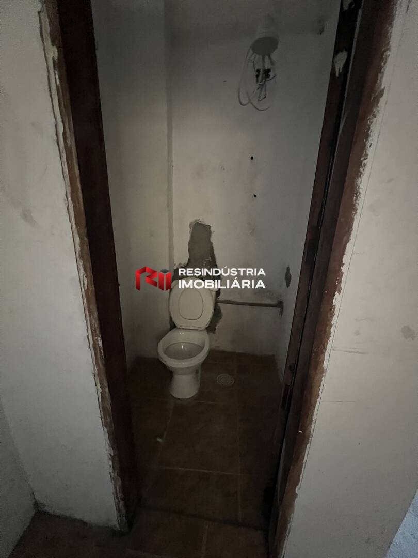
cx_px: 209
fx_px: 209
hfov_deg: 89.9
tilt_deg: -16.7
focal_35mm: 13
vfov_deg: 106.2
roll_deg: -1.1
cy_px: 279
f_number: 1.8
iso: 2000
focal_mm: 1.57
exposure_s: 1/30
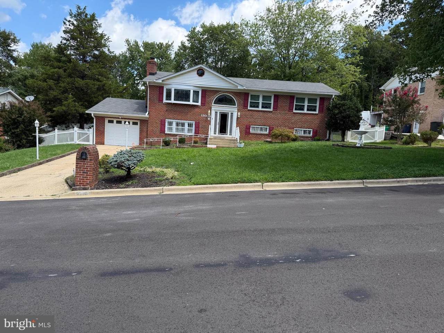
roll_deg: -3.8
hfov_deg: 71.6
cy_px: 166
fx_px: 308
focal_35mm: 24
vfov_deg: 56.8
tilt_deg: -5.8
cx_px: 222
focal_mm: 6.76
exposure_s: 1/2525
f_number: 1.78
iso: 100
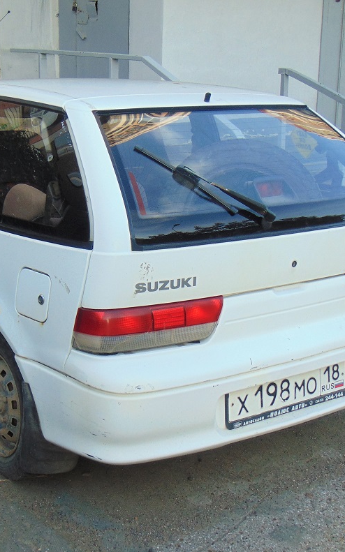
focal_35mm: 50
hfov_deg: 25.6
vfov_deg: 40.3
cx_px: 97
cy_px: 278
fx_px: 753
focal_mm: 6.3
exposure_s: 1/160
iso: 80
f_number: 3.2
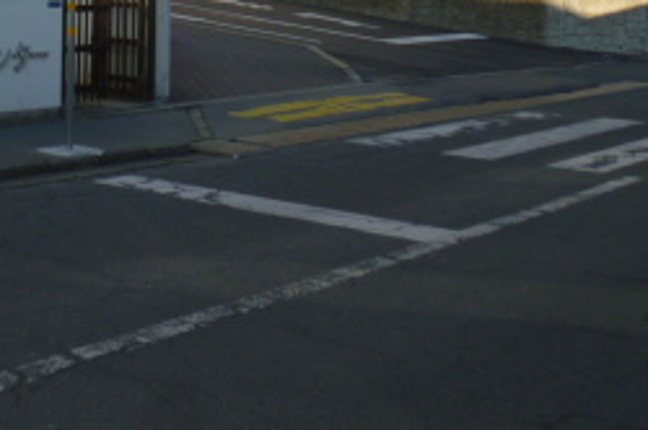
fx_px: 1150
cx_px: -16
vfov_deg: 19.7
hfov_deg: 29.2
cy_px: -106
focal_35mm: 64
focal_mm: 4.3
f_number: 4
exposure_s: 1/400
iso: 80
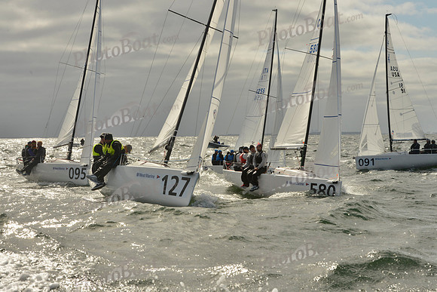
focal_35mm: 70
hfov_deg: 28.8
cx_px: 218
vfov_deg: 19.5
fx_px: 850
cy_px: 146
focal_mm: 70
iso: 400
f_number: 14
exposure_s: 1/1000
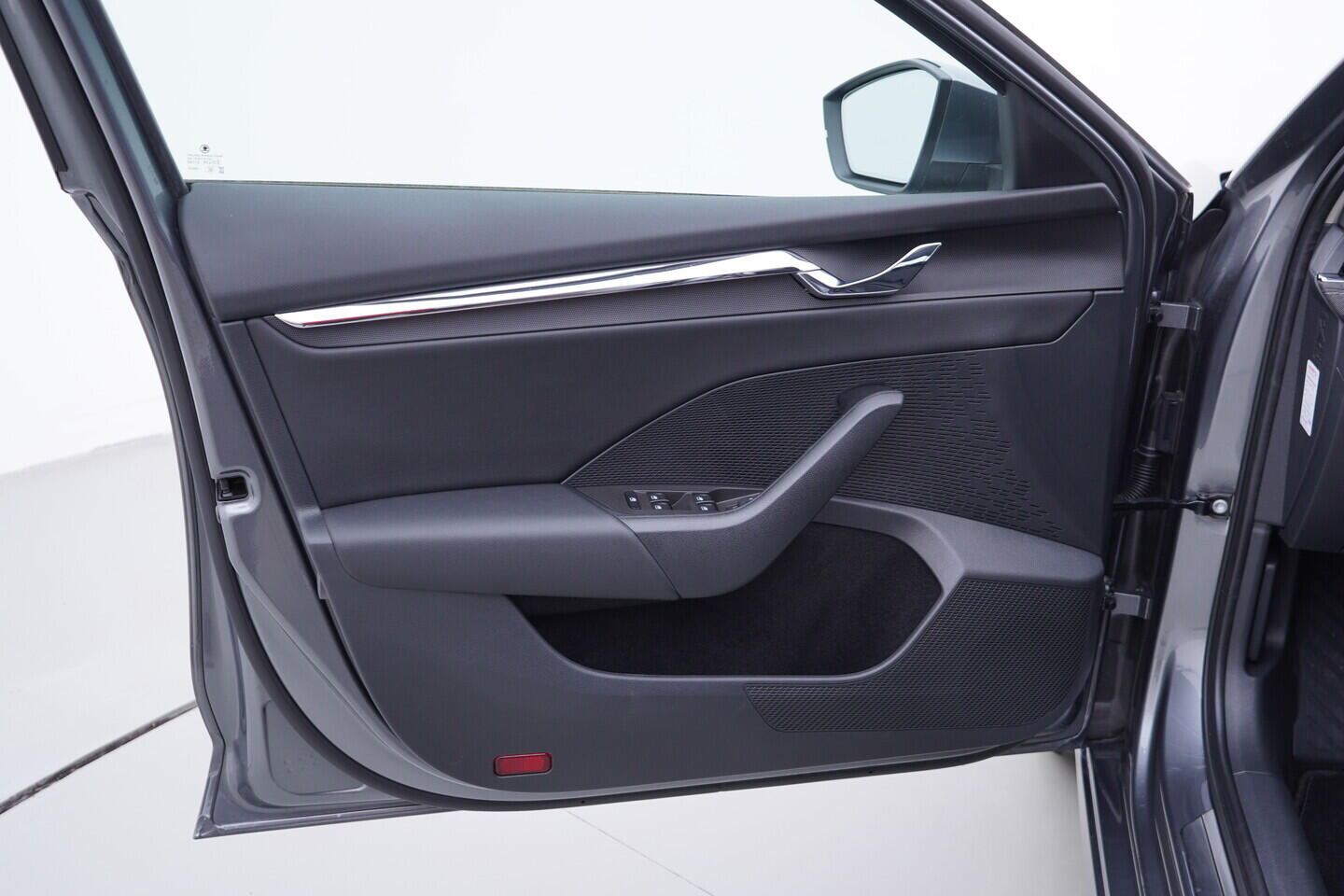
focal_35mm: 36
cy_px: 448
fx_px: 1344
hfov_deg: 53.1
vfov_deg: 36.9
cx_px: 672
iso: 125
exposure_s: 1/50
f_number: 3.2
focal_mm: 24
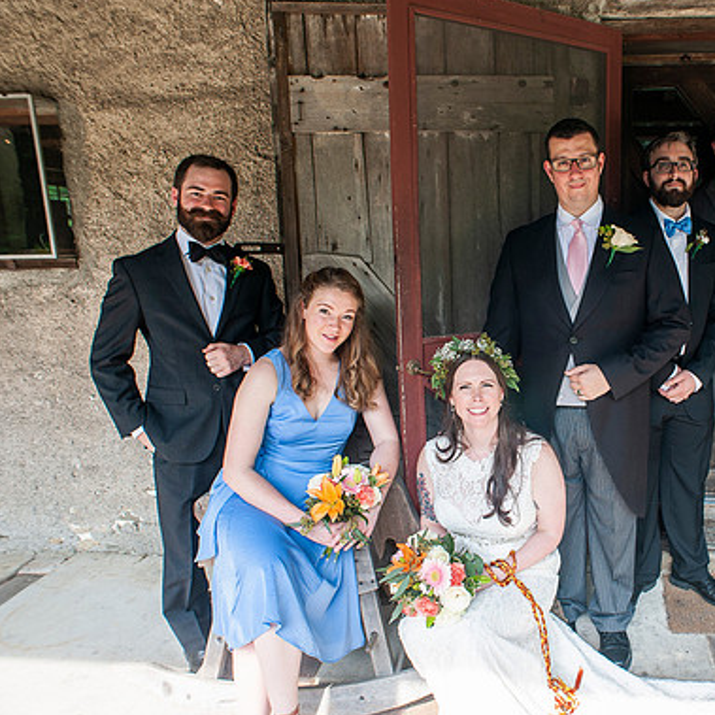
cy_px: 357
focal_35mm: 26
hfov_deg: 58.5
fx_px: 608
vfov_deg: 60.9
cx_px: 515
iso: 320
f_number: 5
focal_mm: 20
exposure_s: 1/125
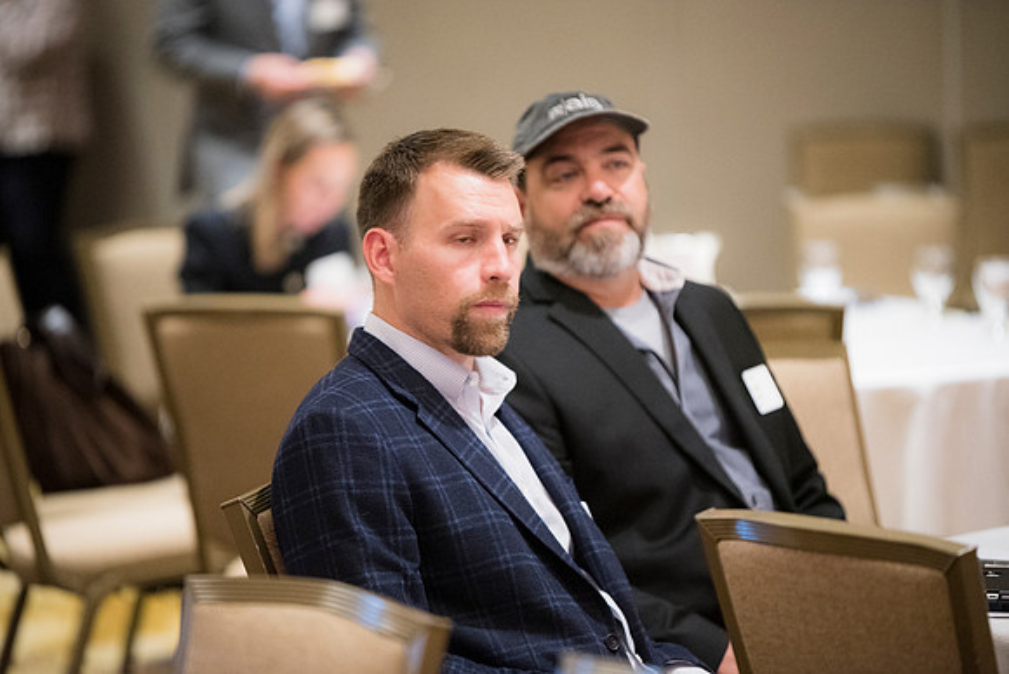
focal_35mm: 200
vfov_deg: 6.9
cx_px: 504
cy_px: 337
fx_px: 5607
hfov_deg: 10.3
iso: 6400
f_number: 2.8
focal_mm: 200
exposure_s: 1/125
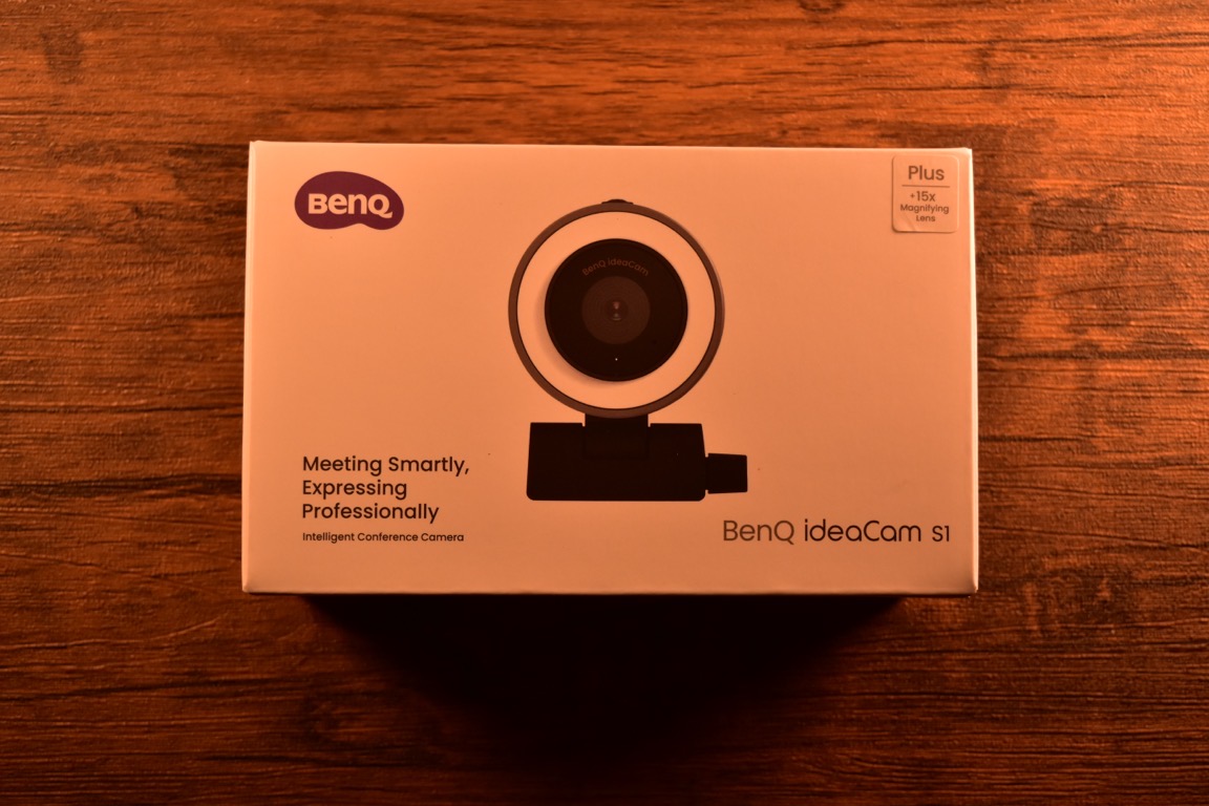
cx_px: 604
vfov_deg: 25.8
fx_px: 1763
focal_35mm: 52
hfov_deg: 37.9
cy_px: 403
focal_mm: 35
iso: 800
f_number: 5.6
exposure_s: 1/200
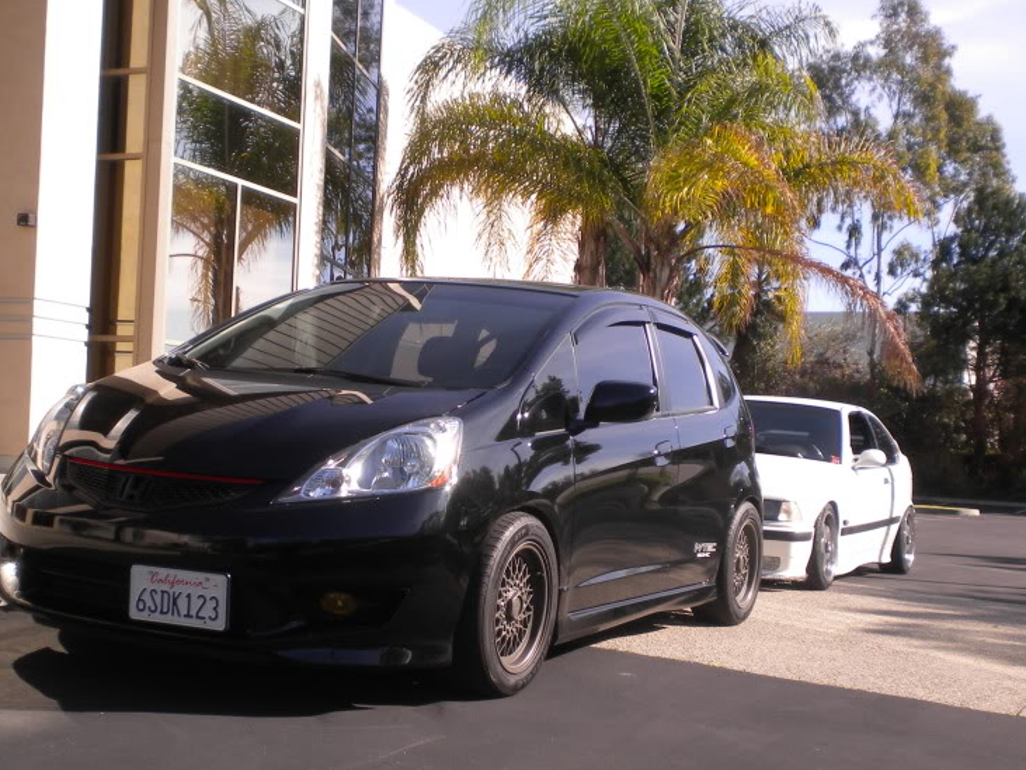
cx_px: 514
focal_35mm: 49
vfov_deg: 29.6
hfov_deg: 38.9
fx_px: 1453
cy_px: 464
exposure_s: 1/364
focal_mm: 6.3
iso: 80
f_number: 4.6
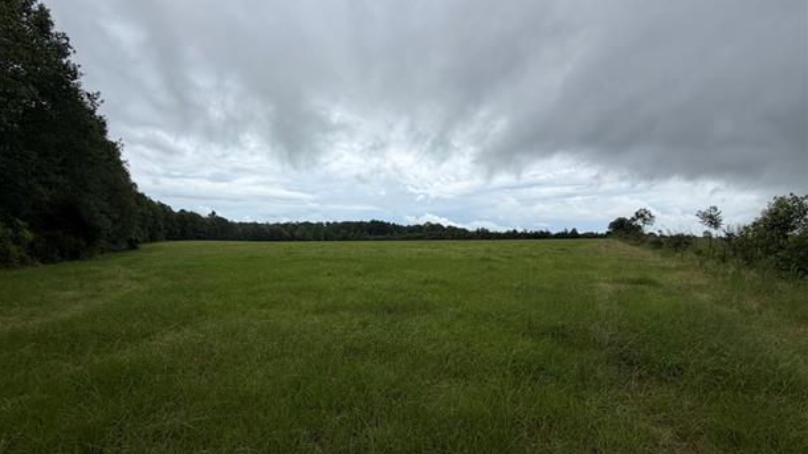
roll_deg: -0.9
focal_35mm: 16
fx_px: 343
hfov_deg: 99.3
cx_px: 385
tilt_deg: -3.7
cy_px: 258
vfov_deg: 66.8
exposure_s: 1/770
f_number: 2.2
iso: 32
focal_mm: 2.22
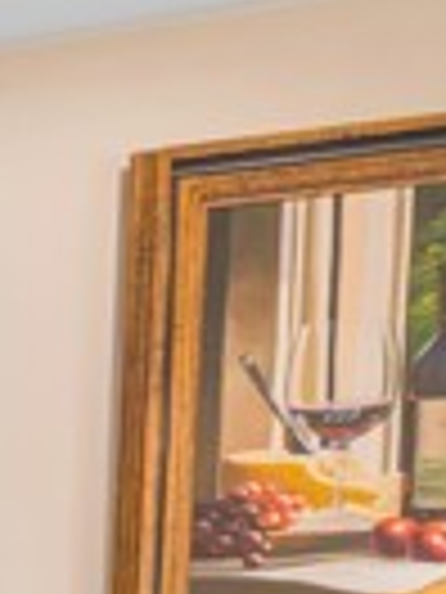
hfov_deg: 10.8
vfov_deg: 29.0
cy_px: 738
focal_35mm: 56
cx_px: -946
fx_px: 962
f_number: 6.3
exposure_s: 1/200
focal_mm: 12
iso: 125
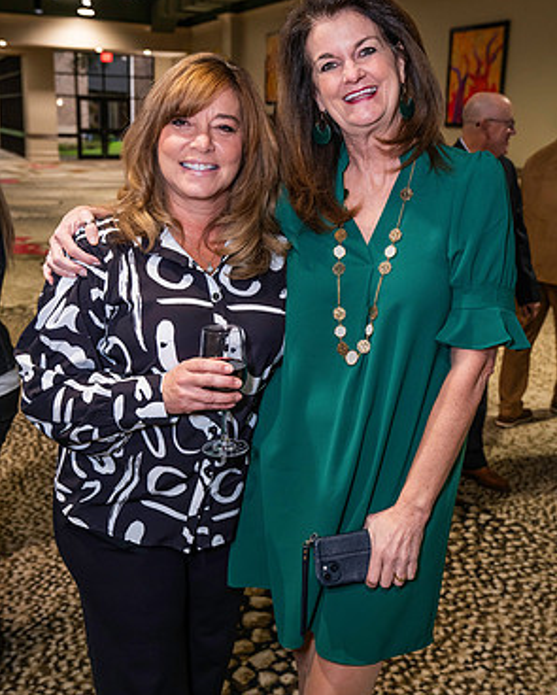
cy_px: 312
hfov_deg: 38.3
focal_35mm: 39
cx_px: 281
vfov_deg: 46.7
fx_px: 803
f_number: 4.5
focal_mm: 34
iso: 2500
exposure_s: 1/125
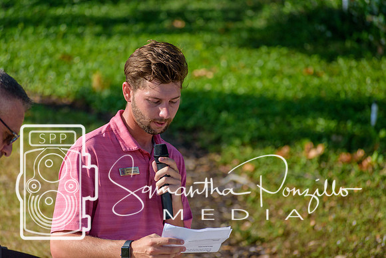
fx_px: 4022
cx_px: 193
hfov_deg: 5.5
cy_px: 129
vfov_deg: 3.7
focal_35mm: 375
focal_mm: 250
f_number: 6
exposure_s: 1/1600
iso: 400
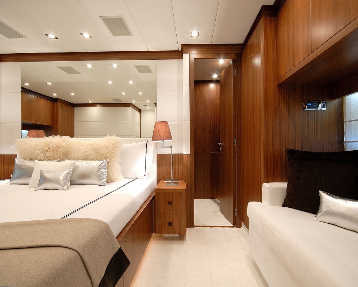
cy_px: 143
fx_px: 180
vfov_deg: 77.0
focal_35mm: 17
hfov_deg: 89.5
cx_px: 189
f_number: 9
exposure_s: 1/2.5
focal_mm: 10
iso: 100
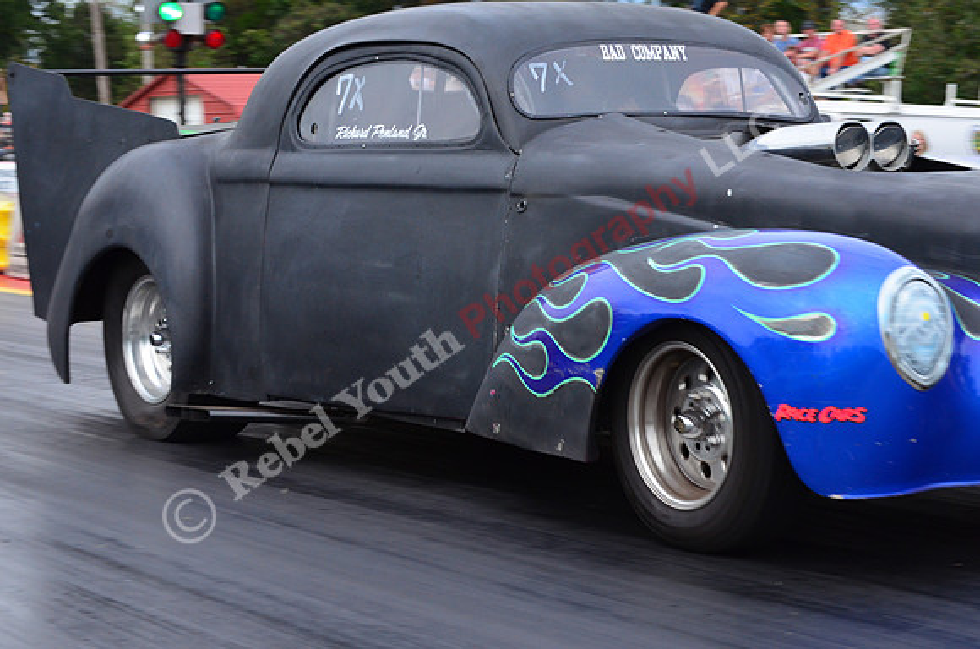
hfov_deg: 24.7
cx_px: 490
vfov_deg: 16.5
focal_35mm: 82
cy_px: 324
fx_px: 2241
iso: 1000
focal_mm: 55
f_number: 10
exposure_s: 1/400
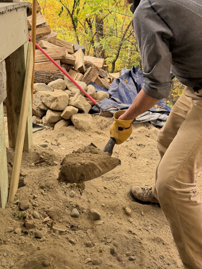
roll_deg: -3.8
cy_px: 81
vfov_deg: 51.2
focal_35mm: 35
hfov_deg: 40.7
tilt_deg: -18.6
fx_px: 272
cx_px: 96
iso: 200
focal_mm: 6.76
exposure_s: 1/153
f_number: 1.78
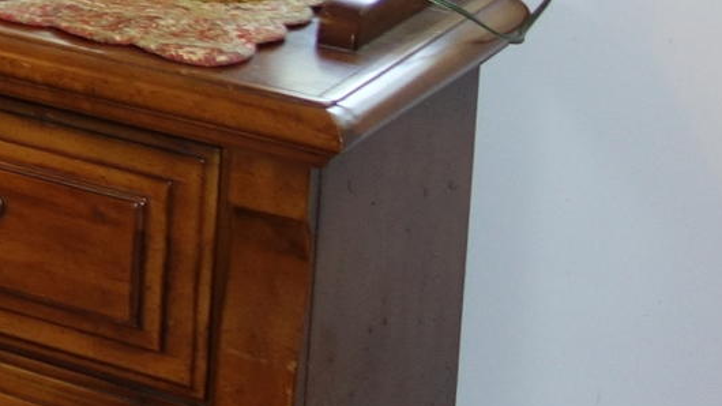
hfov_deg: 10.9
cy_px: -534
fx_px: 3178
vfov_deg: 6.9
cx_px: -1031
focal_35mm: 166
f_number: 1.8
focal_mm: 10.4
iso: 125
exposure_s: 1/50
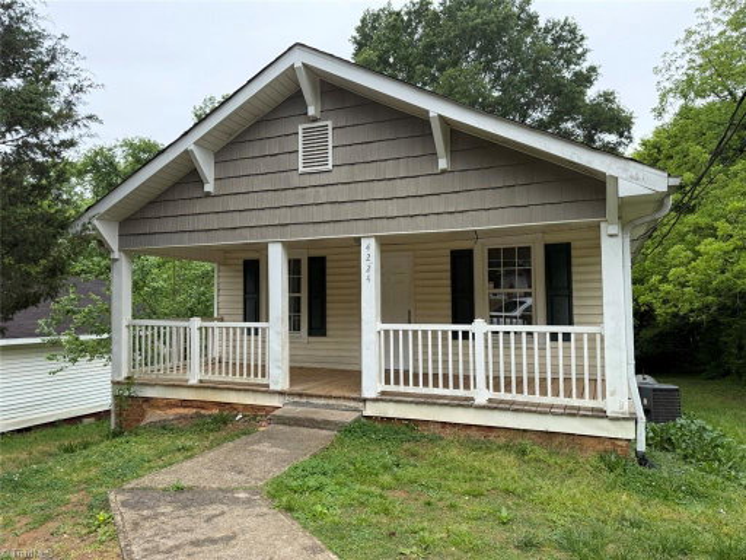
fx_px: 517
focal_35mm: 24
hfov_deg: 71.6
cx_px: 373
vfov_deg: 56.8
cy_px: 280
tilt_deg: +2.5
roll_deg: +0.3
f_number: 1.78
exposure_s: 1/1653
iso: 100
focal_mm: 6.76
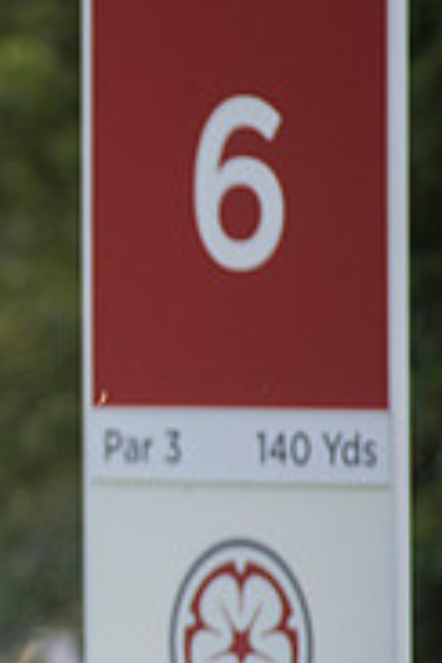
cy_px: 288
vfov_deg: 2.2
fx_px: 17550
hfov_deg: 1.4
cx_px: -576
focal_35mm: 953
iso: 400
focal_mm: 300
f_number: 4
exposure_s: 1/2500
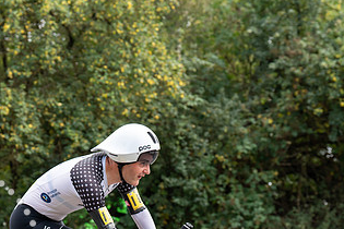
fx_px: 1424
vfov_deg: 9.2
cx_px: 111
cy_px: 207
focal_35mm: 149
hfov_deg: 13.8
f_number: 4
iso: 500
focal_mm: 81
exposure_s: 1/1000
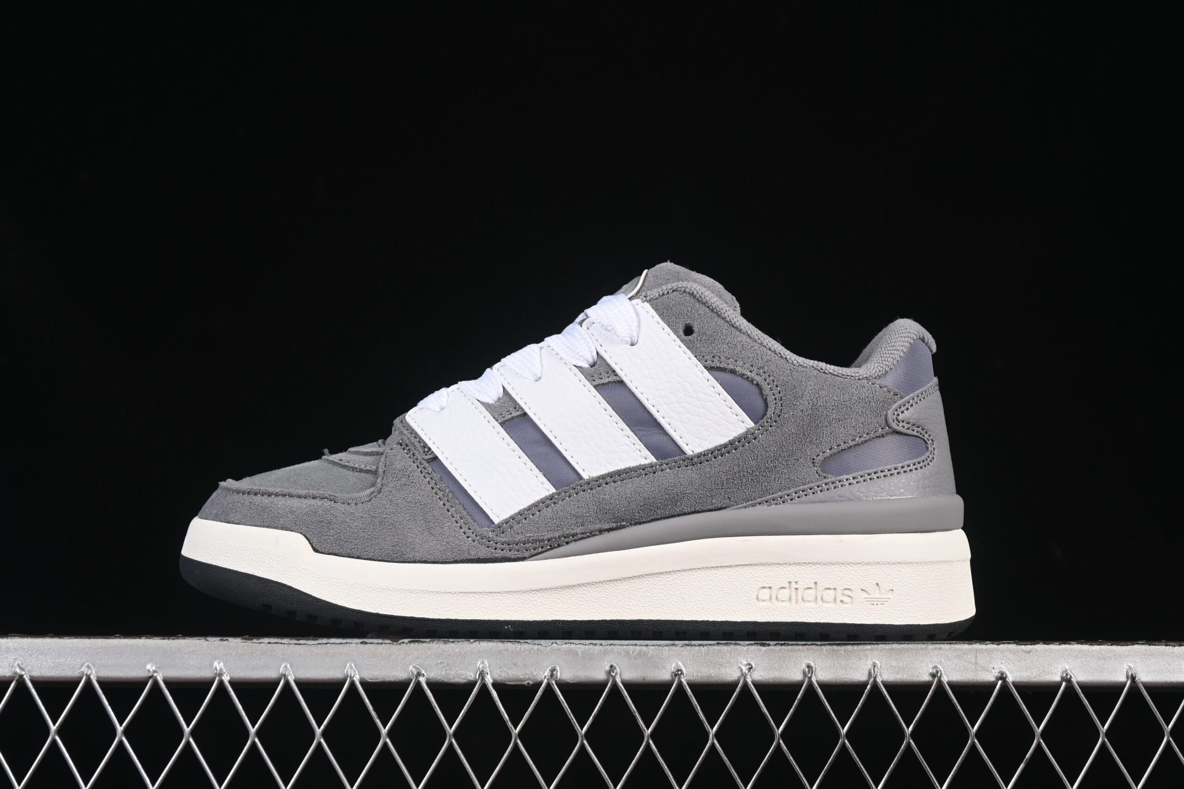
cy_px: 394
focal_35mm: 75
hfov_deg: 27.0
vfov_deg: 18.2
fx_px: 2467
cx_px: 592
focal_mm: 50
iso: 160
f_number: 7.1
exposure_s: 1/80
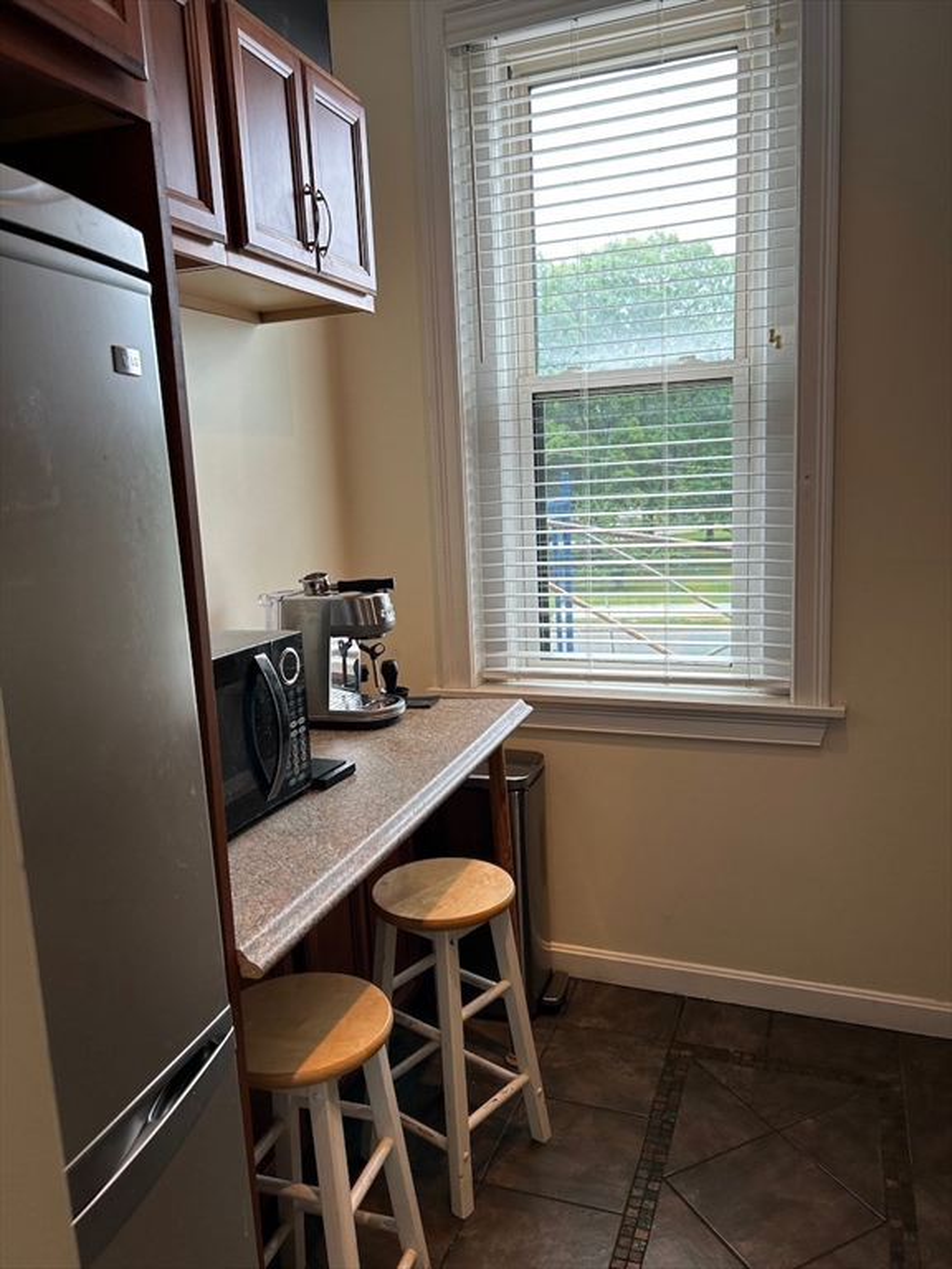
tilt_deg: -9.2
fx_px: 953
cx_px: 476
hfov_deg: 53.1
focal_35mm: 26
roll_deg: +3.5
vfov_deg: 67.3
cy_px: 634
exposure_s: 1/120
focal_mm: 5.7
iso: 40
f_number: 1.5
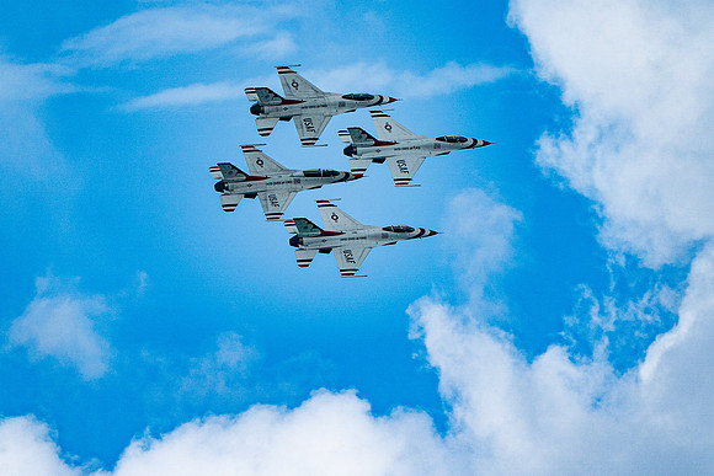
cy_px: 254
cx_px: 346
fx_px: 13109
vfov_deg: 2.1
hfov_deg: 3.1
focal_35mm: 661
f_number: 9
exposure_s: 1/1250
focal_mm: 400
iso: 640
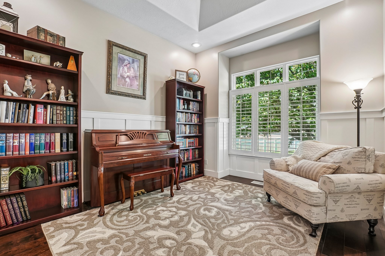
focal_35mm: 16
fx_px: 171
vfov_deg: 73.7
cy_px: 128
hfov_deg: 96.7
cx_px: 192
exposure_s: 1/8
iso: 400
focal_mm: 16
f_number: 8
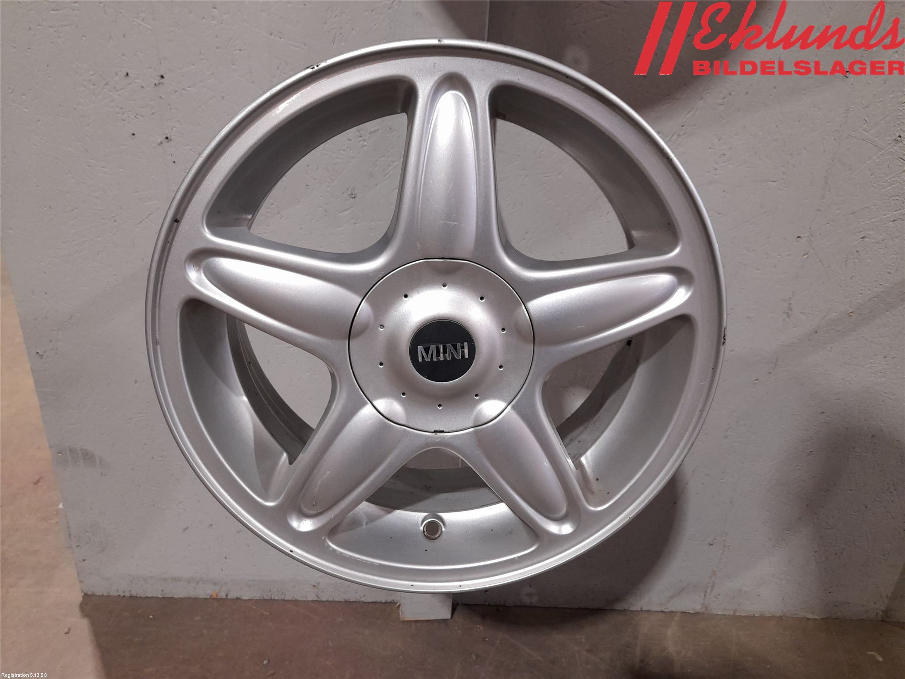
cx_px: 452
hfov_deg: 69.4
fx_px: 654
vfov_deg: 54.9
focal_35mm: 25
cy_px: 340
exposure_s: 1/50
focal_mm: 4.6
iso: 200
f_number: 2
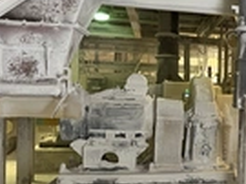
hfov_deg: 21.8
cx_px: 354
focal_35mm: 77
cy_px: 115
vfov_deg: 19.1
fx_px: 547
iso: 200
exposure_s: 1/50
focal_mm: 5.1
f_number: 1.6
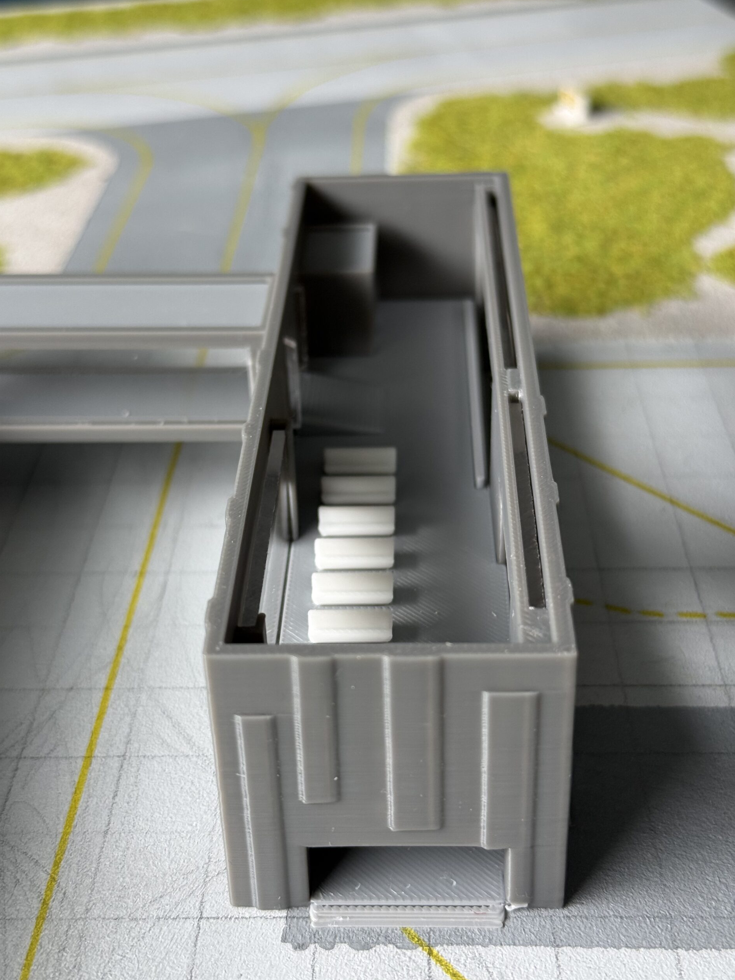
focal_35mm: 49
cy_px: 497
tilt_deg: -31.5
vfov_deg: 38.9
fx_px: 1387
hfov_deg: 29.7
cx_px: 361
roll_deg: +2.2
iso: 100
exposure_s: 1/82
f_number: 1.78
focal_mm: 6.76
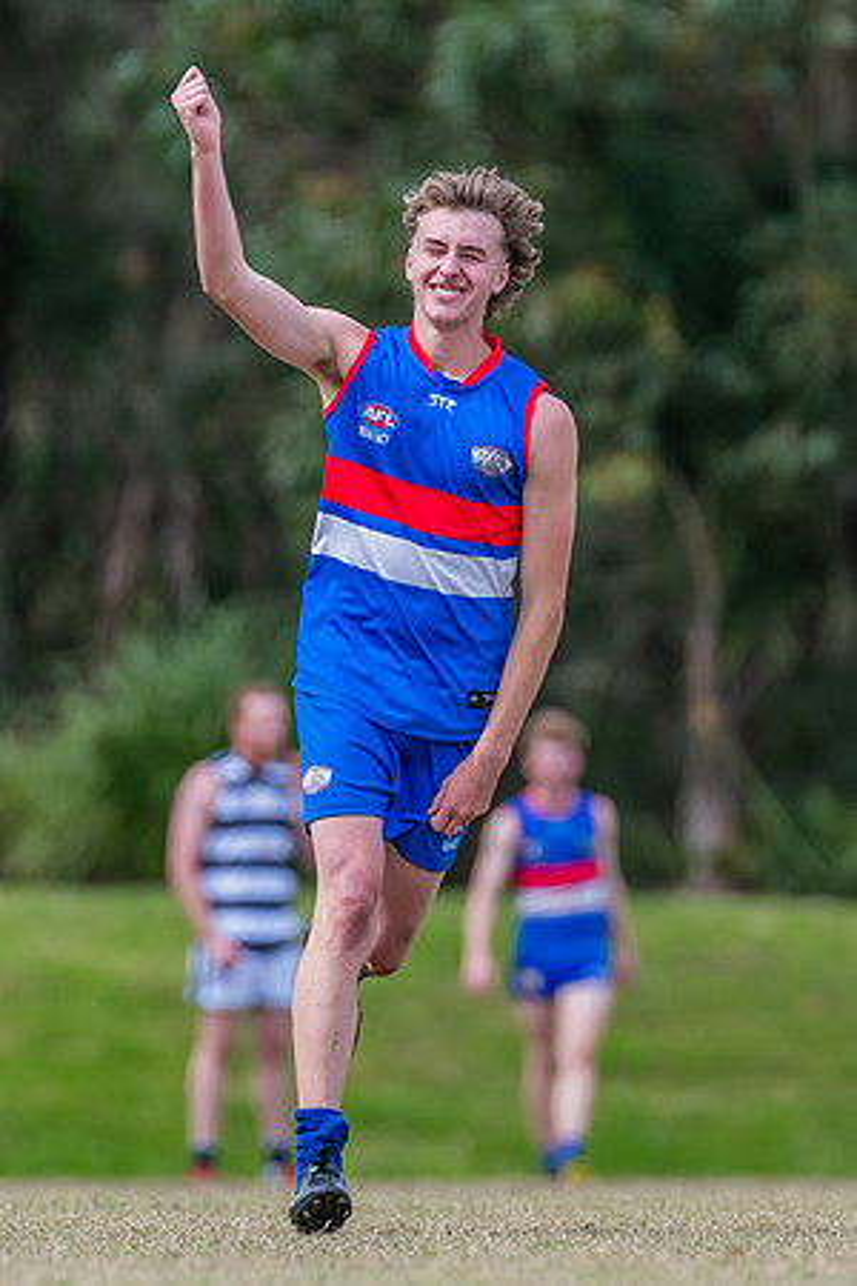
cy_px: 660
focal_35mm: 770
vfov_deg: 2.7
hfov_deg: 1.8
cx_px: 379
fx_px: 27477
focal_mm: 420
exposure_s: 1/2000
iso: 800
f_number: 5
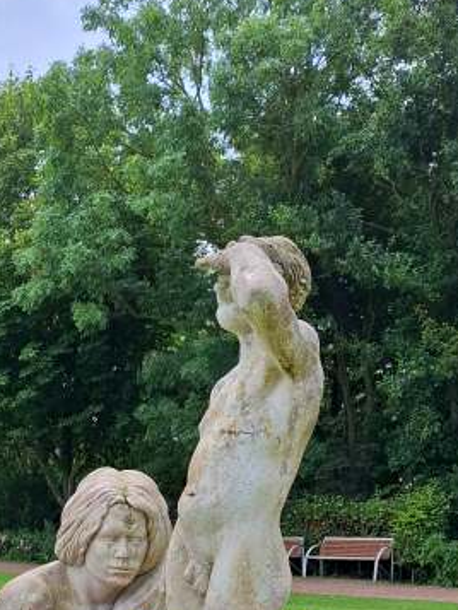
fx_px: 970
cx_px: 101
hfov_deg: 26.2
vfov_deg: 31.5
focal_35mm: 55
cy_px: 648
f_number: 1.8
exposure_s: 1/964
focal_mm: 5.54
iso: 50
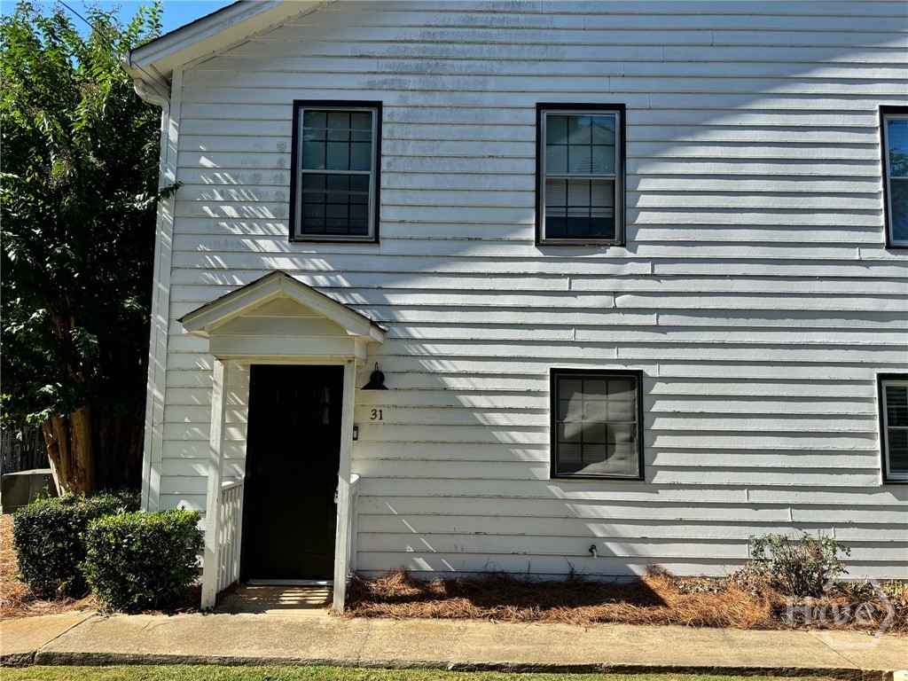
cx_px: 454
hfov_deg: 71.6
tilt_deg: +4.6
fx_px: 630
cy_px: 340
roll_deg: -1.4
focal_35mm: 24
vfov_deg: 56.8
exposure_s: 1/2415
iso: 80
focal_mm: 6.76
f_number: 1.78
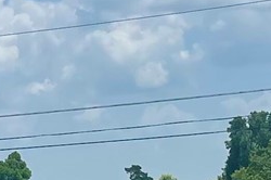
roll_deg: +2.3
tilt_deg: -1.2
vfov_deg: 6.8
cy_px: 201
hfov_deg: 10.3
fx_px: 1504
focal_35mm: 200
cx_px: 75
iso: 32
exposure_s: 1/6579
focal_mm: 5.1
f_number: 1.6
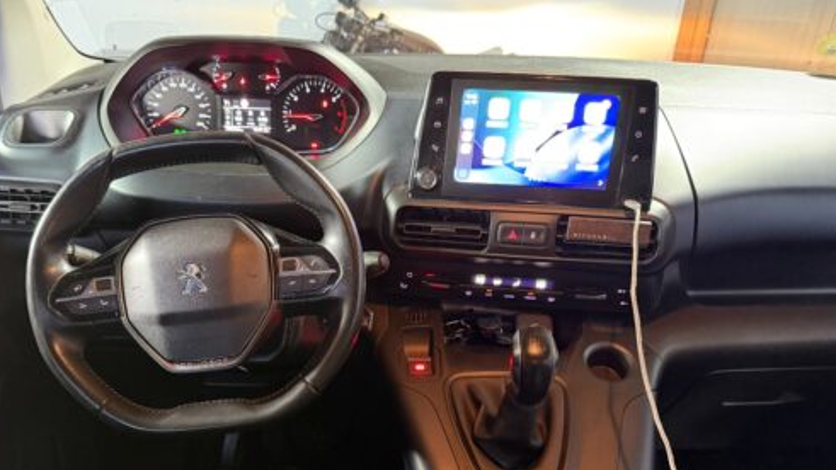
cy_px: 341
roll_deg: -1.7
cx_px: 320
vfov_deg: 35.0
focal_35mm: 33
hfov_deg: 58.8
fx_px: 731
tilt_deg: -29.5
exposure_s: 1/35
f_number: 1.78
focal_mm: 6.76
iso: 1000
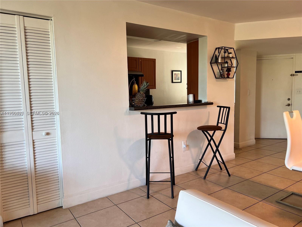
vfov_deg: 53.1
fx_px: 227
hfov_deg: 67.3
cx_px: 151
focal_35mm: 26
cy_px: 114
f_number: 1.5
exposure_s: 1/60
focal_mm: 5.7
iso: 80
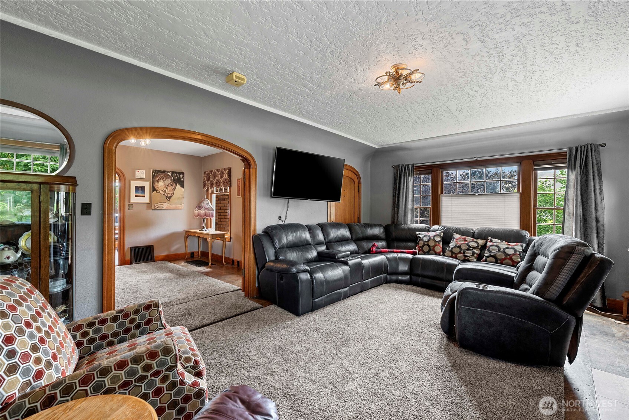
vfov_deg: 77.4
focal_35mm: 15
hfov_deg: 100.4
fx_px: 262
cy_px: 210
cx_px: 314
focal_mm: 15
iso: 200
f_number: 8
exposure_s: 1/1.67
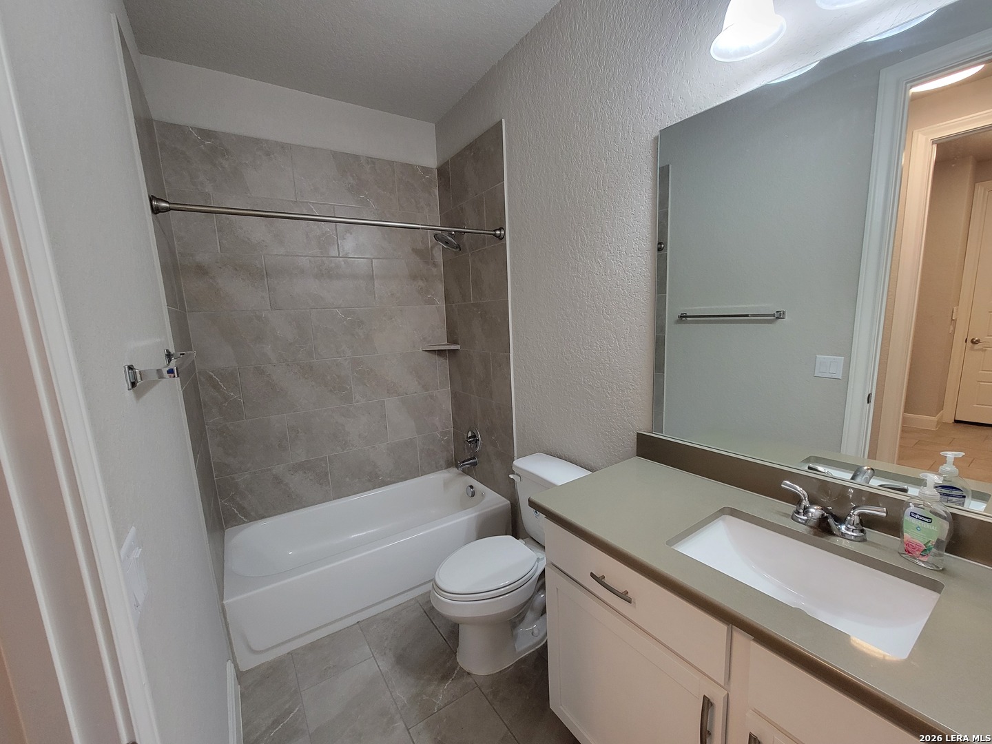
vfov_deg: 89.9
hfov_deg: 106.2
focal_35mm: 13
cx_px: 496
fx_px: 373
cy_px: 372
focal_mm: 2.2
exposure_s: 1/60
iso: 320
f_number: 2.2
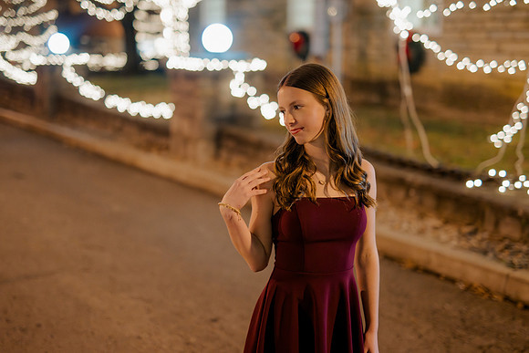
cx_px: 264
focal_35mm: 50
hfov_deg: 39.6
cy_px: 176
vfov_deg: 27.0
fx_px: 735
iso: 2500
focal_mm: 50
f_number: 1.4
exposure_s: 1/200
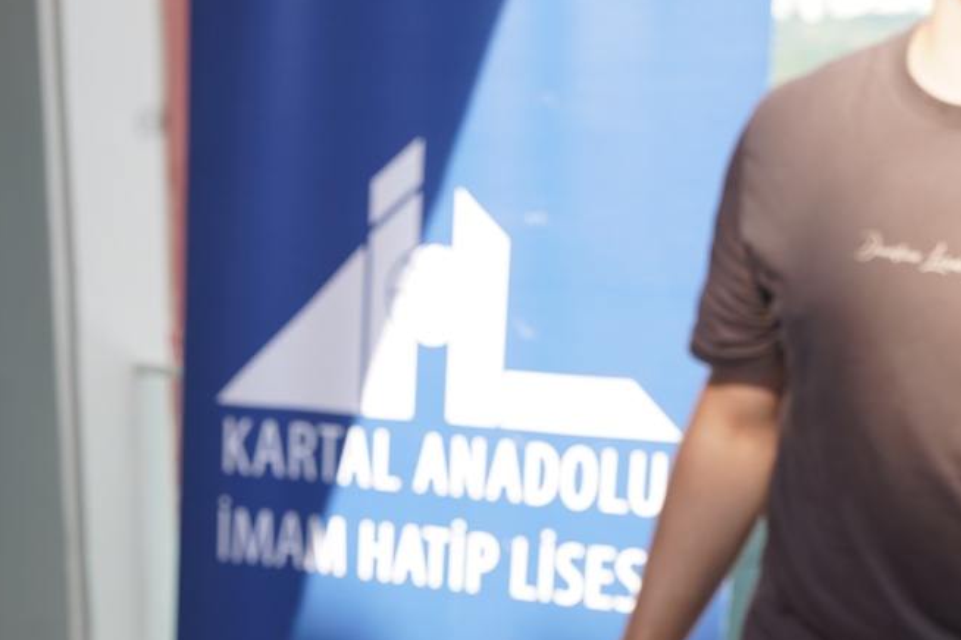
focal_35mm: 71
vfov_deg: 18.8
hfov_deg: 27.9
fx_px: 1895
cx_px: 212
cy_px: 612
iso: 100
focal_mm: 34
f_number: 5
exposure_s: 1/100
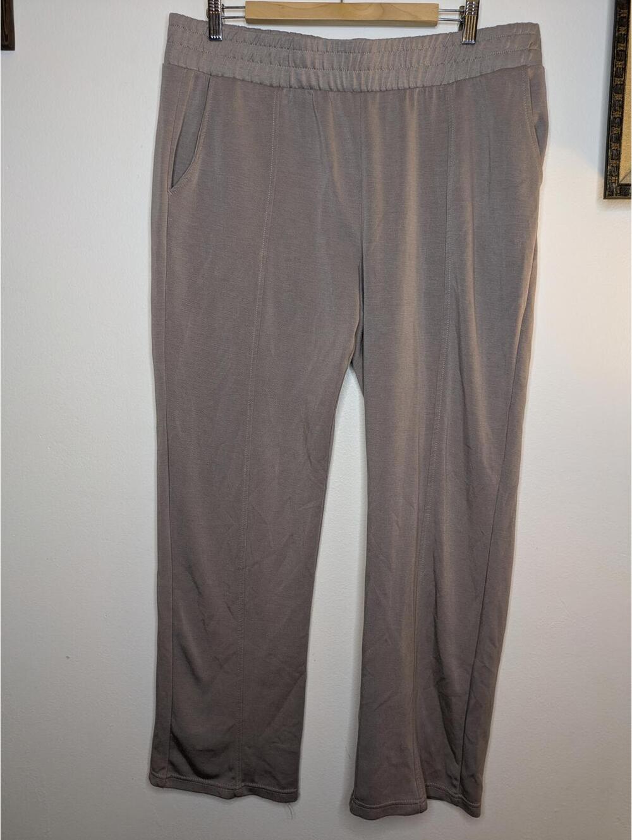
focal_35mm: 25
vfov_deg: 69.3
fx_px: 608
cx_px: 316
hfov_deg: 55.0
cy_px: 420
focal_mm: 5.43
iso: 46
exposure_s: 1/24
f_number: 1.89
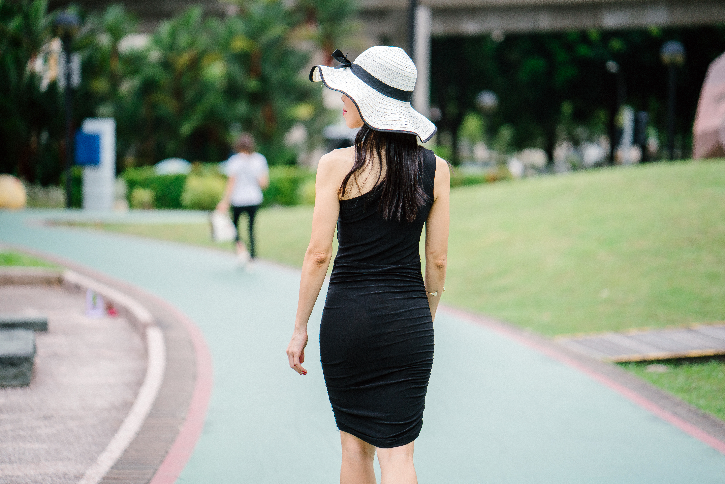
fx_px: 1712
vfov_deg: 16.1
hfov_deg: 23.9
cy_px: 242
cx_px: 362
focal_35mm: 85
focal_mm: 85
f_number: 1.8
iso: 400
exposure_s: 1/800
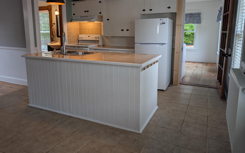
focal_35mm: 26
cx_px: 121
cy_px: 61
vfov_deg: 47.3
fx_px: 174
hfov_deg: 70.4
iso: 18
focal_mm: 6.9
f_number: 1.68
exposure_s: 1/131
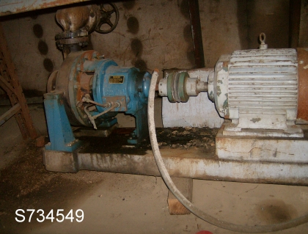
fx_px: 322
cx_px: 154
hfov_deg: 51.1
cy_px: 117
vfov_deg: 40.0
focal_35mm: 36
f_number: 2.8
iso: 200
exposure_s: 1/60
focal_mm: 6
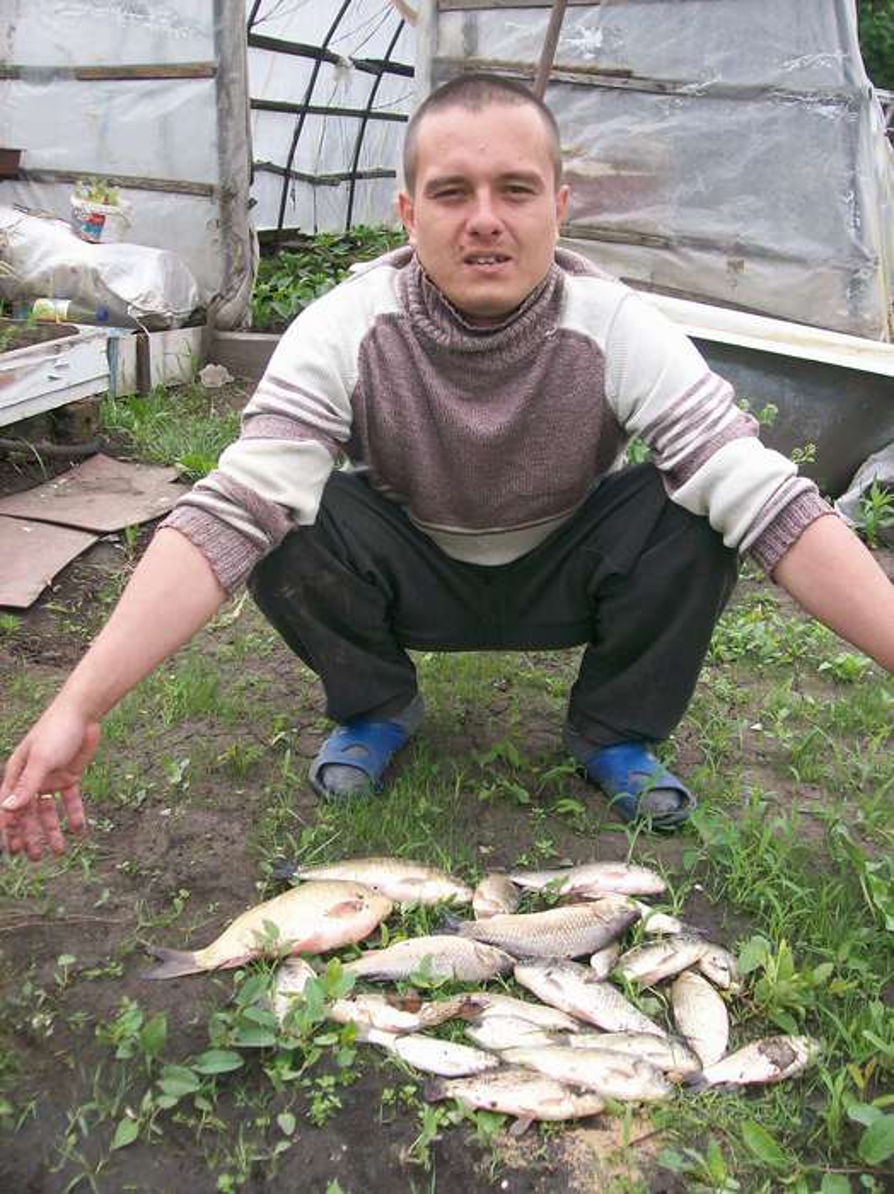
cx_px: 447
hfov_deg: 39.6
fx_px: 1241
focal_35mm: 36
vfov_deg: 51.4
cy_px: 597
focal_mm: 6
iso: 80
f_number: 2.7
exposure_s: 1/306
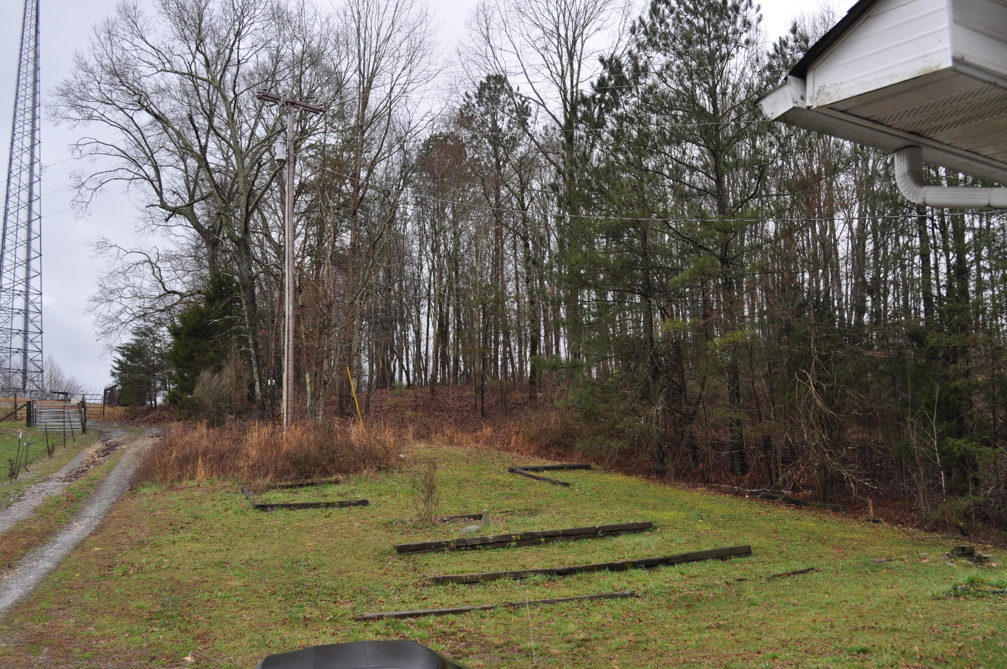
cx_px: 504
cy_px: 334
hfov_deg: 49.6
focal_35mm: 39
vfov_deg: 34.1
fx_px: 1089
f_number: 7.1
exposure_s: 1/200
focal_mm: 26
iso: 200
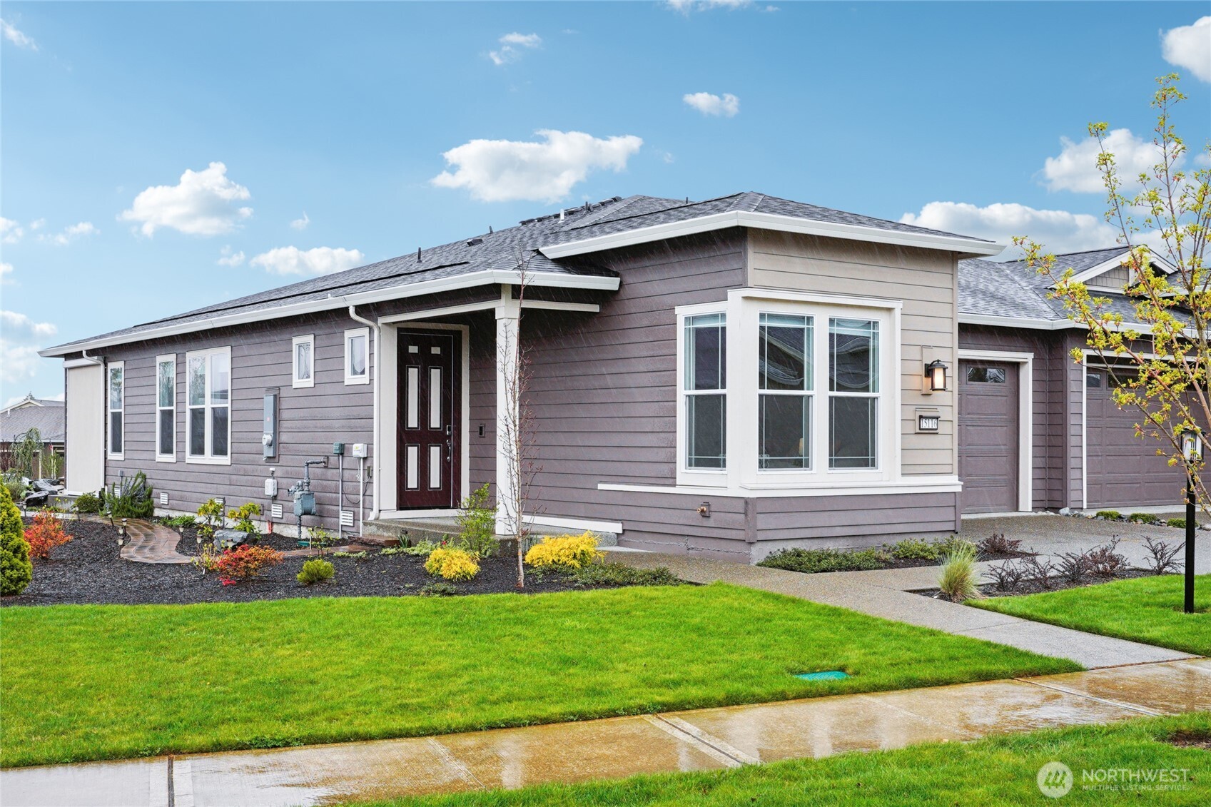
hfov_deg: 46.4
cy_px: 404
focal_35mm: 42
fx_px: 1413
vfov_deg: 31.9
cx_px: 606
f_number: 8
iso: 200
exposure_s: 1/125
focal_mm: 28
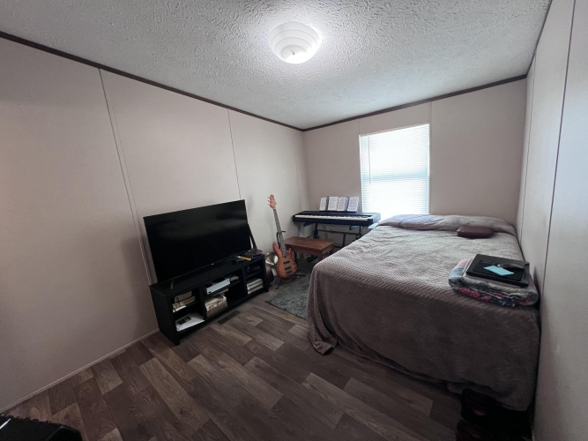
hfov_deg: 106.2
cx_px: 294
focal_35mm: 13
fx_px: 221
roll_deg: +5.4
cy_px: 220
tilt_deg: -11.0
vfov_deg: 89.9
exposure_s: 1/60
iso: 250
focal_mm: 1.57
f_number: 1.8
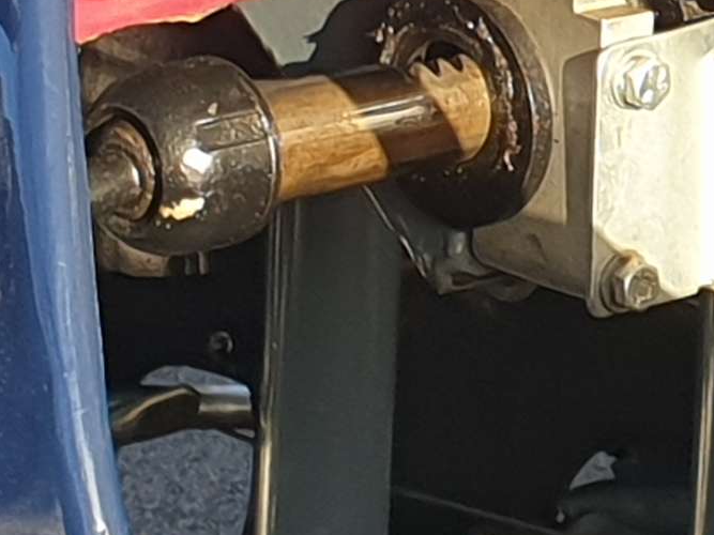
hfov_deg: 22.1
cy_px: -17
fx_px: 1609
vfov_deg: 18.3
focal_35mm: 78
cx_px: 966
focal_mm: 4.3
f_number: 2.4
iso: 50
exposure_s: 1/393
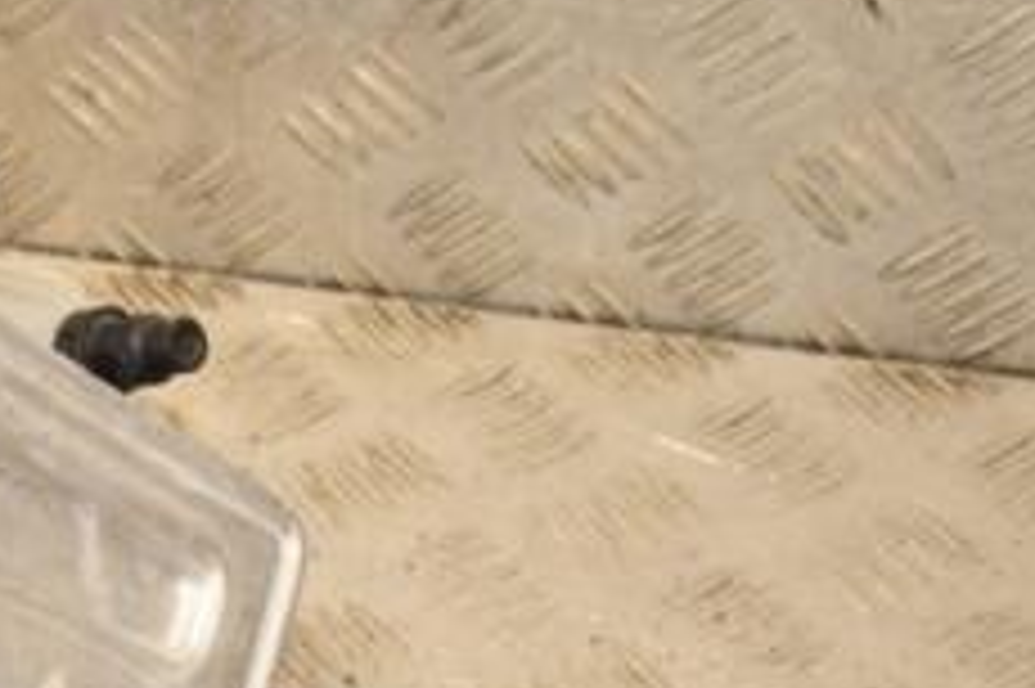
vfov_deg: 10.2
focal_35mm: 133
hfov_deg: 14.8
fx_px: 3821
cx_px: -256
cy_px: 684
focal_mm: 34
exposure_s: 1/200
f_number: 9
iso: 800
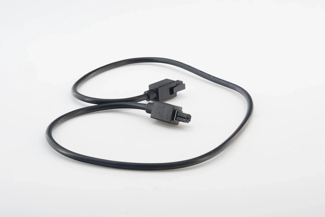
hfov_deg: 21.7
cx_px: 162
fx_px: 849
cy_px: 108
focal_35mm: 94
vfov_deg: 14.6
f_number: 22
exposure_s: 1/15
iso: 800
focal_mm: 63
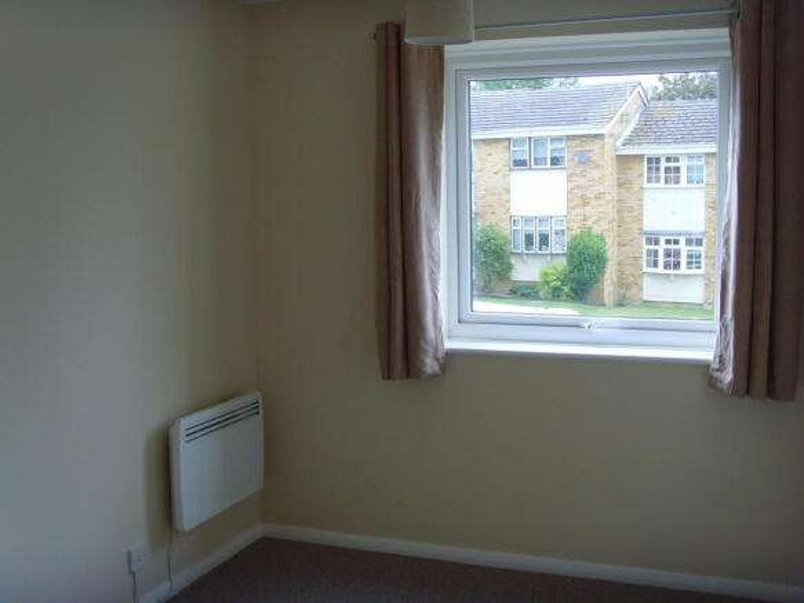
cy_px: 302
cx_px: 402
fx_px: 906
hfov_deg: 47.9
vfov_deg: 36.8
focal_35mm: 39
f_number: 3.5
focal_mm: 6.6
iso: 100
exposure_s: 1/90
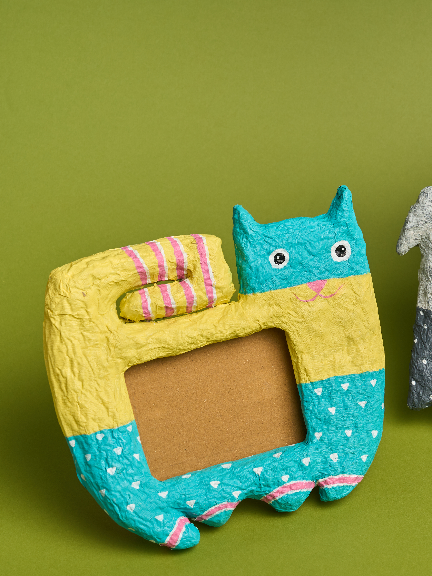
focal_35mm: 101
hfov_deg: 14.5
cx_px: 377
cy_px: 289
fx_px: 1681
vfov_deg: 19.4
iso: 125
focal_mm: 70
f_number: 11
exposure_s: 1/100
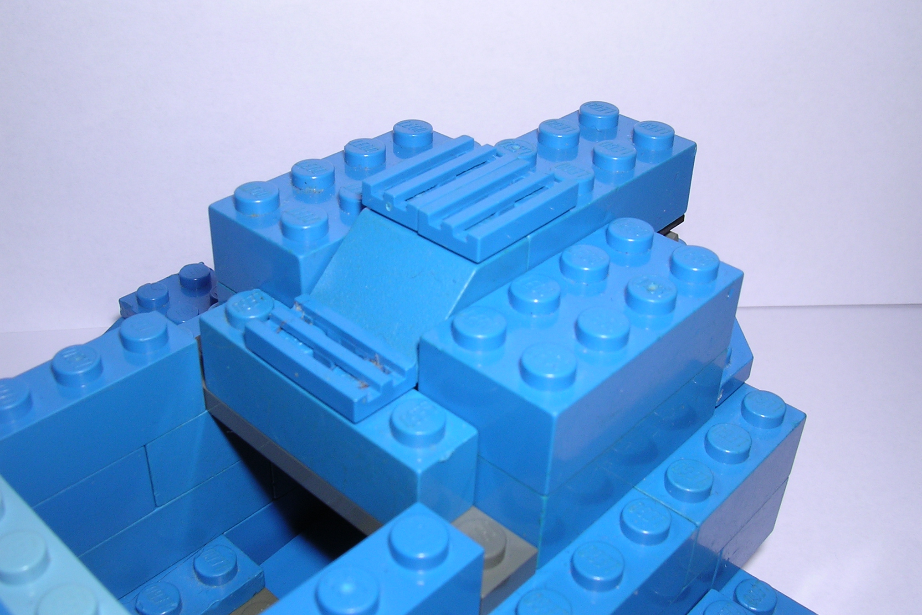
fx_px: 1024
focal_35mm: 40
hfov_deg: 48.5
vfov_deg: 33.4
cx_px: 457
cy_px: 269
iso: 100
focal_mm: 5.8
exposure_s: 1/60.1
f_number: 5.6
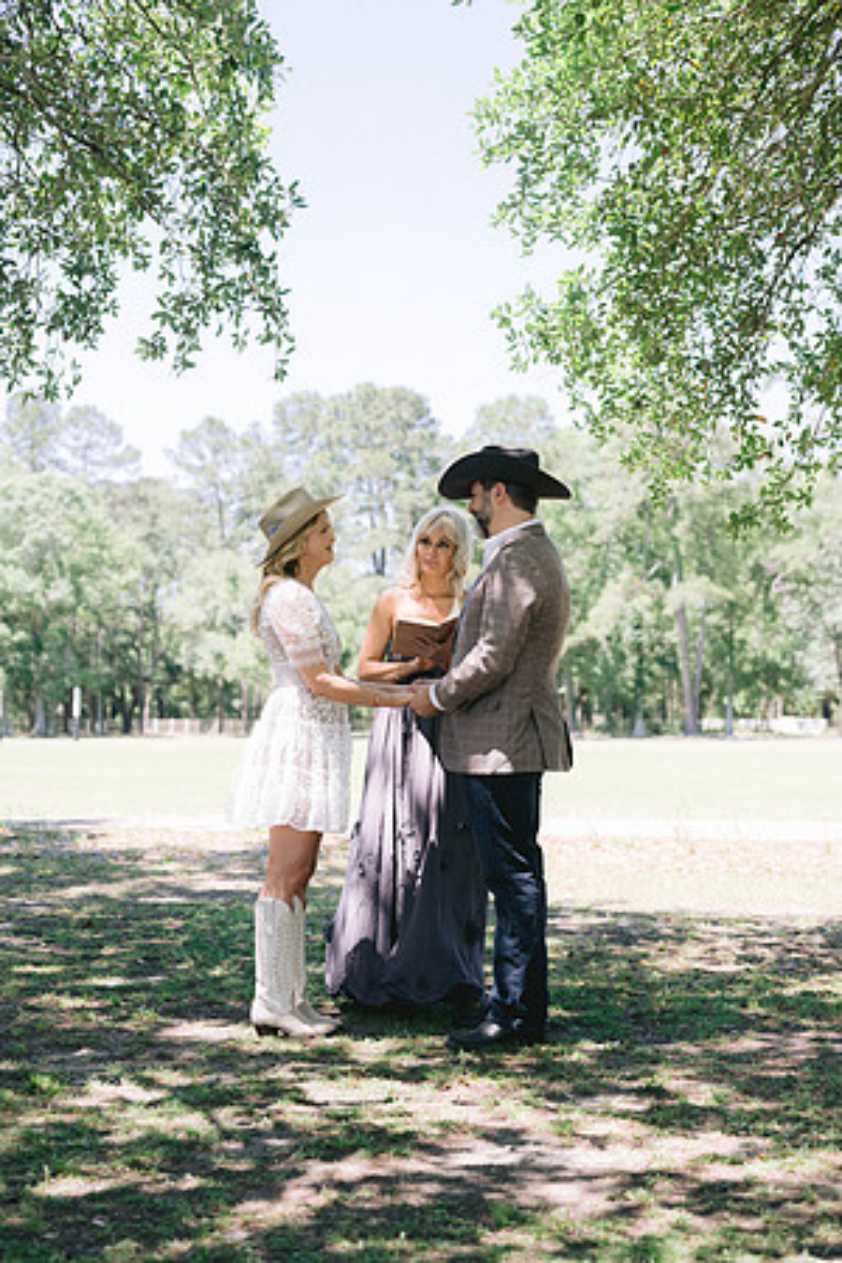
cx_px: 421
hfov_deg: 27.0
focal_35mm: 50
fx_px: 1754
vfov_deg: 39.6
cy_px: 632
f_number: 3.2
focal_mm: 50
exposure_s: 1/1250
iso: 400
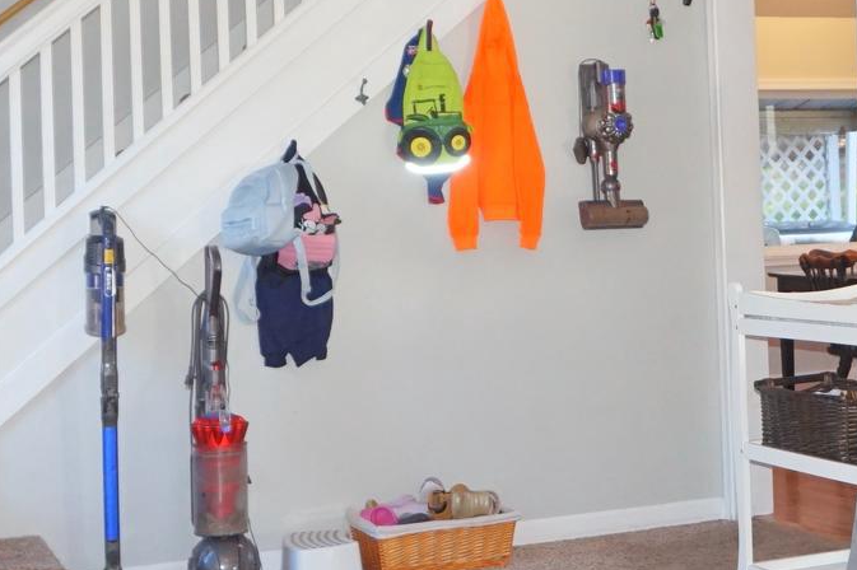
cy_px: 158
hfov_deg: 27.2
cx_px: 688
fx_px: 1737
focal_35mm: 73
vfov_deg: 18.6
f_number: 4
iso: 1000
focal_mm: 16
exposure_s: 1/160
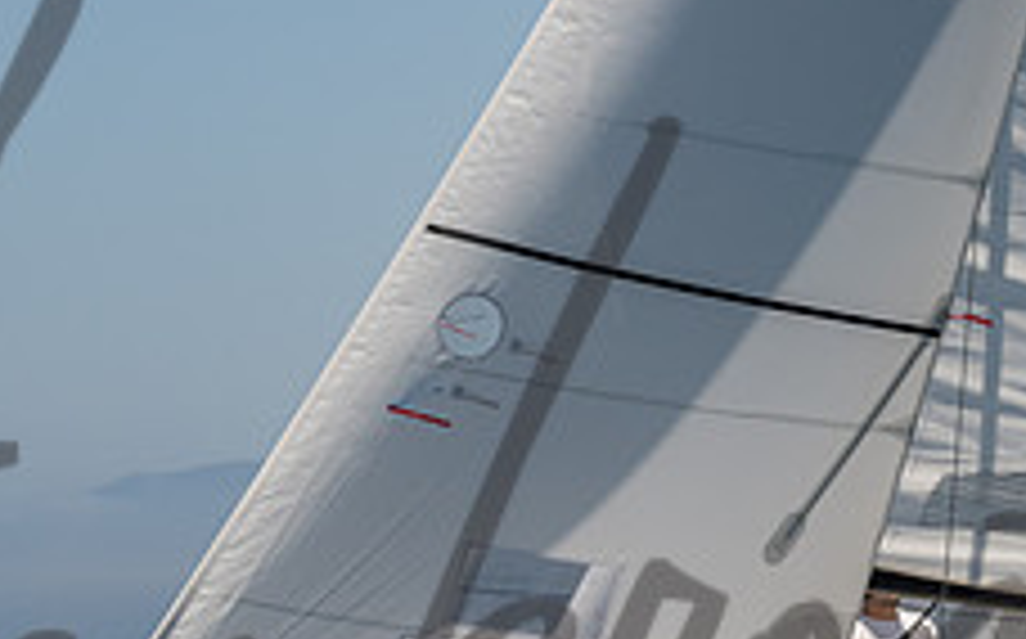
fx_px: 6509
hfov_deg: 9.0
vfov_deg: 5.6
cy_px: 628
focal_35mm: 233
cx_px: 724
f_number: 9
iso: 640
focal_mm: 88
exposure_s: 1/1000
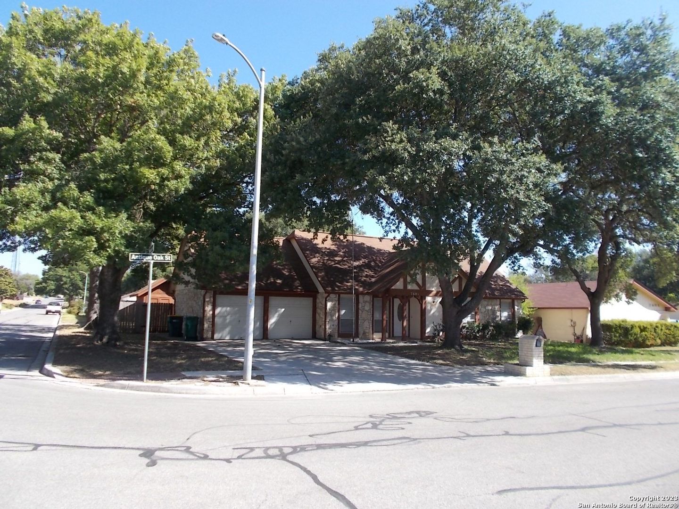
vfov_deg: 53.1
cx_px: 340
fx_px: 510
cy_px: 254
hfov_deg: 67.3
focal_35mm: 26
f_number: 3.2
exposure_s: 1/400
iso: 80
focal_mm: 4.6
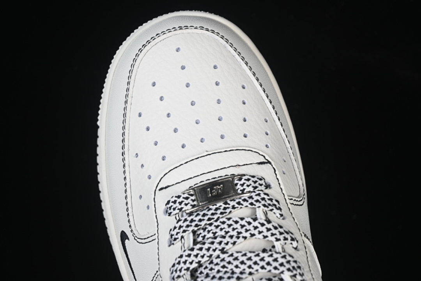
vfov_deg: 18.2
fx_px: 877
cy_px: 140
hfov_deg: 27.0
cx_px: 210
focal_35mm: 75
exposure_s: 1/80
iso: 160
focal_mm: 50
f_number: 7.1
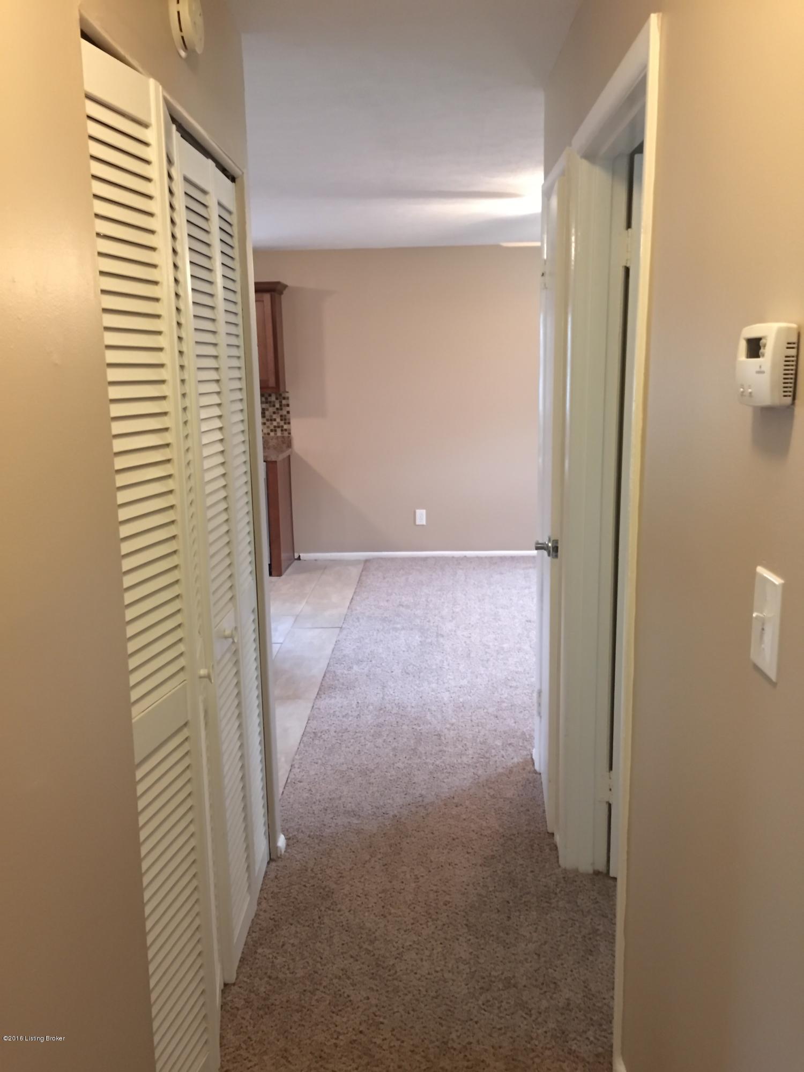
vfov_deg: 61.7
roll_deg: +0.3
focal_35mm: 29
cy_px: 536
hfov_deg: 48.2
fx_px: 898
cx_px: 402
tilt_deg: -8.8
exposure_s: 1/15
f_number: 2.2
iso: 800
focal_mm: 4.15
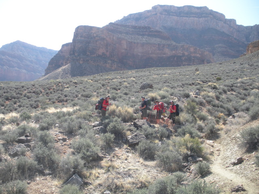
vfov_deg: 39.7
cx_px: 130
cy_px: 97
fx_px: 269
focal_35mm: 36
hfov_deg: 51.4
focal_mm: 6.3
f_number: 3.5
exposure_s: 1/255
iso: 64
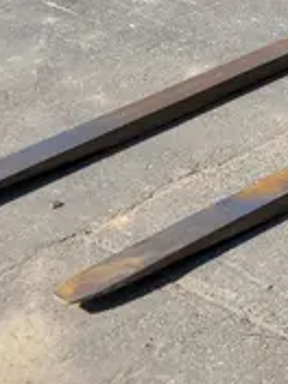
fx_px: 1198
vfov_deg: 15.8
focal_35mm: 108
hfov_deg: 12.1
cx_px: 587
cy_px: -287
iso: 40
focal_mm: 5.4
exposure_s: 1/1461
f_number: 1.8
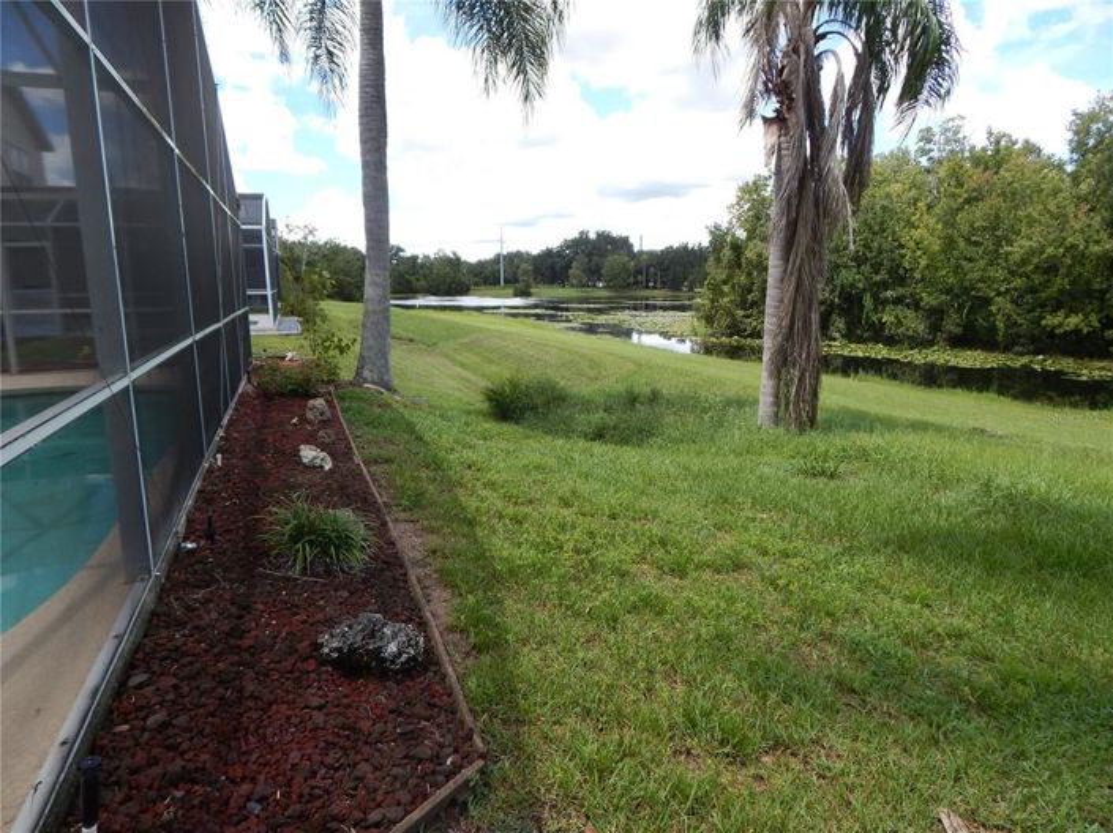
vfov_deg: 61.0
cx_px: 556
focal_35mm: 22
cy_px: 416
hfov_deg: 76.4
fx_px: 707
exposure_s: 1/800
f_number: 3
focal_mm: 4
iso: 125
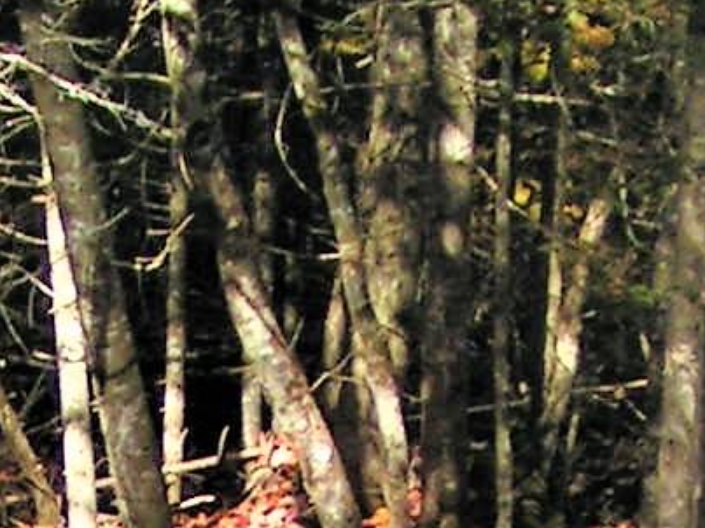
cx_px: 222
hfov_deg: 10.2
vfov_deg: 7.3
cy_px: 1131
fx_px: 3930
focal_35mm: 193
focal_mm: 5.8
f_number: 2.8
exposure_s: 1/250
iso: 50
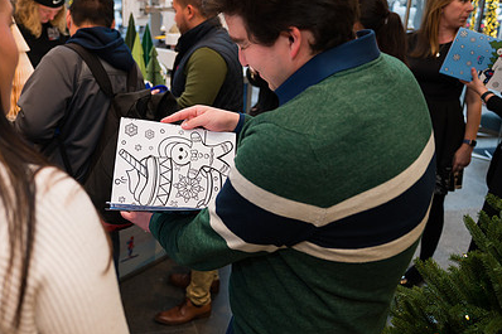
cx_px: 158
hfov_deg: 53.1
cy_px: 156
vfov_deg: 37.8
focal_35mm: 35
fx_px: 488
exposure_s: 1/200
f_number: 3.2
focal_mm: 24
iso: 400
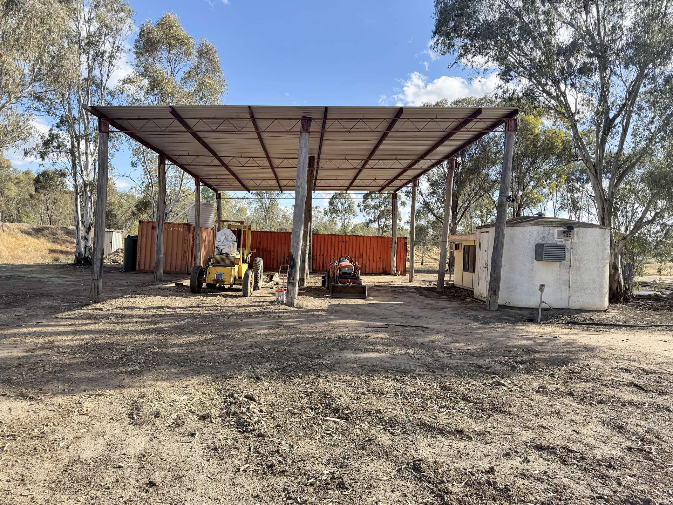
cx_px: 336
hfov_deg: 71.6
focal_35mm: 24
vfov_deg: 56.8
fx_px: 467
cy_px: 252
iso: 100
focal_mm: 6.76
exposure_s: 1/2907
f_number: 1.78
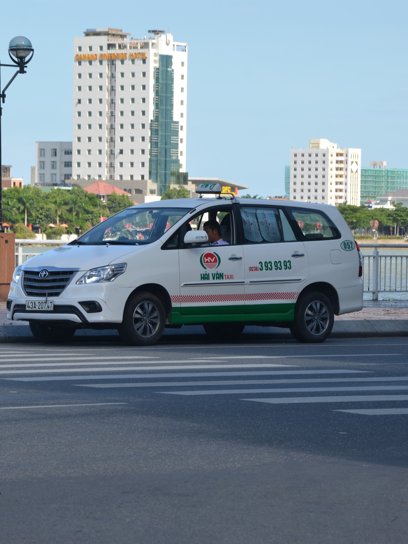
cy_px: 272
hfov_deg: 7.6
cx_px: 206
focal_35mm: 196
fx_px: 3080
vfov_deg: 10.1
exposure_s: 1/250
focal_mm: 90
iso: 125
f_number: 8
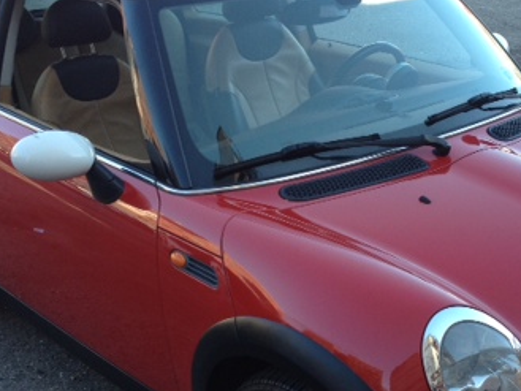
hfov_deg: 28.3
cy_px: 226
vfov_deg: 21.6
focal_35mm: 68
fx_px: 1024
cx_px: 367
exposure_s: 1/177
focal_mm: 4.28
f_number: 2.4
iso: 64
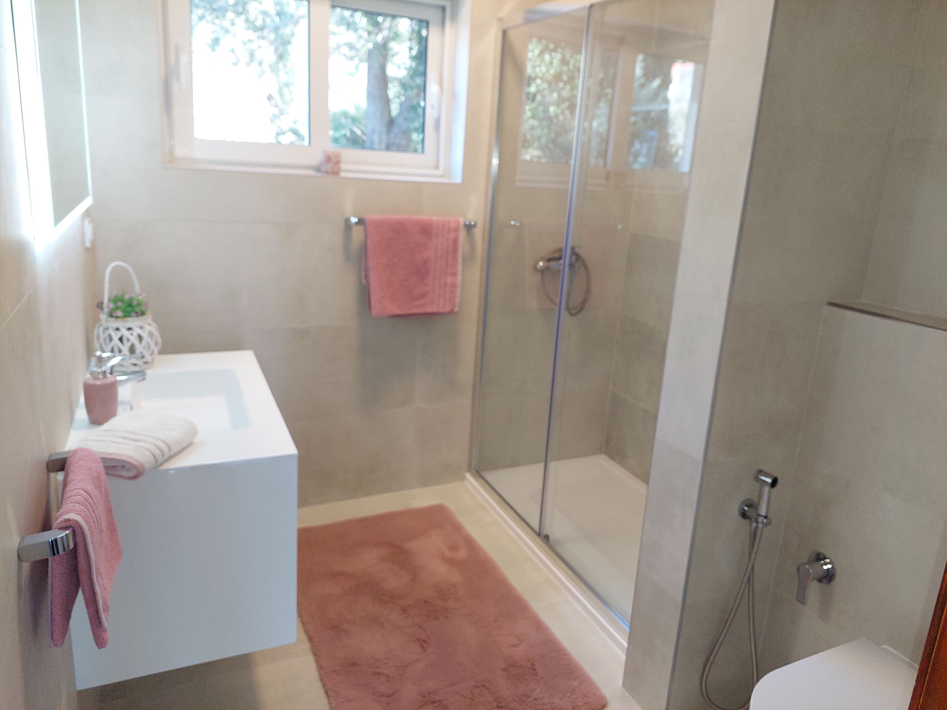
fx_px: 657
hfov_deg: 71.6
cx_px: 474
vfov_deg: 56.8
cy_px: 355
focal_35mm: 24
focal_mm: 5.23
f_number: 1.8
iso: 200
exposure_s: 1/100
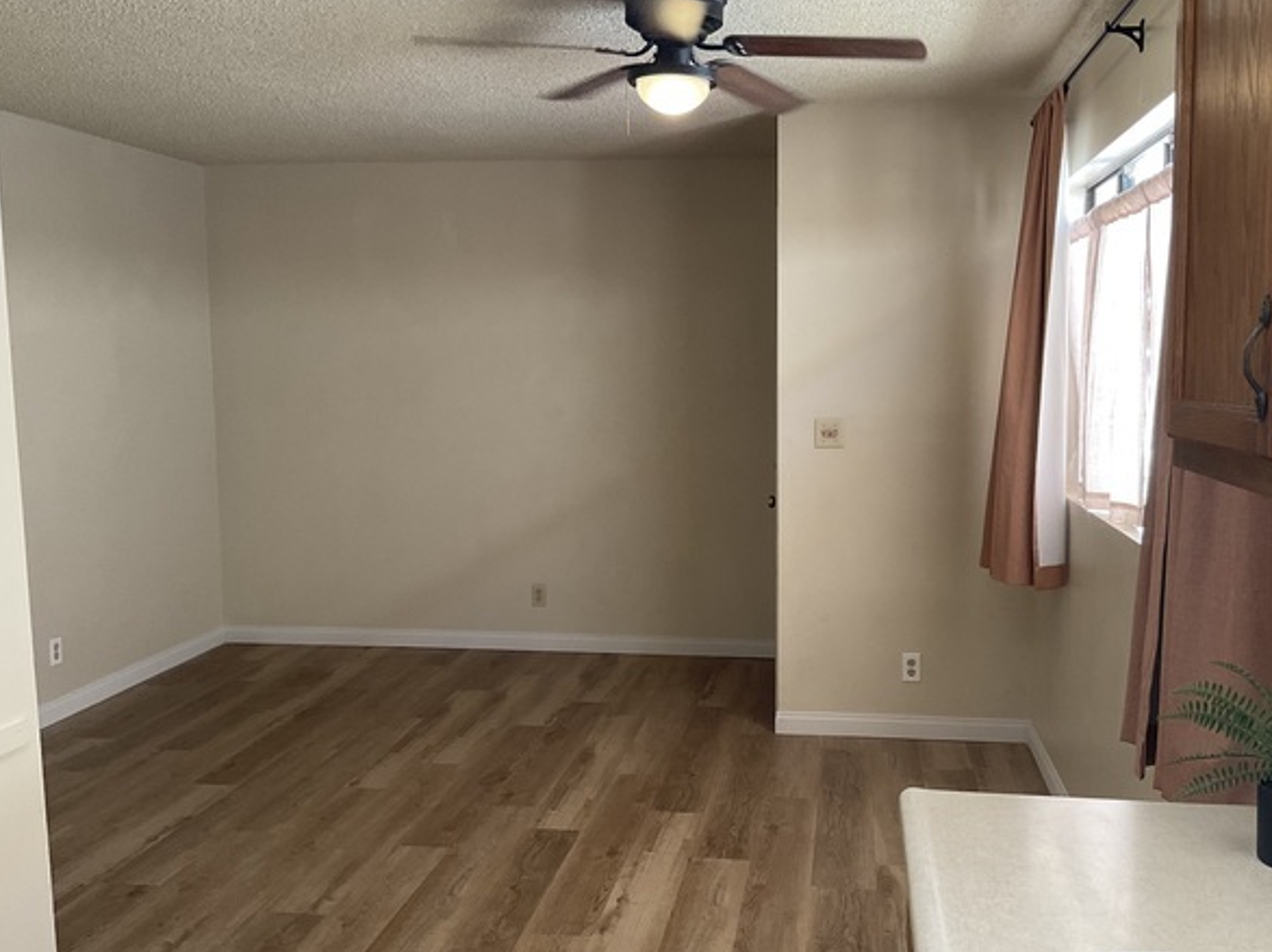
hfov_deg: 55.2
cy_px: 497
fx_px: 1212
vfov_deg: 42.9
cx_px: 717
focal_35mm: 33
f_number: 1.8
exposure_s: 1/60
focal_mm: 3
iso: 80
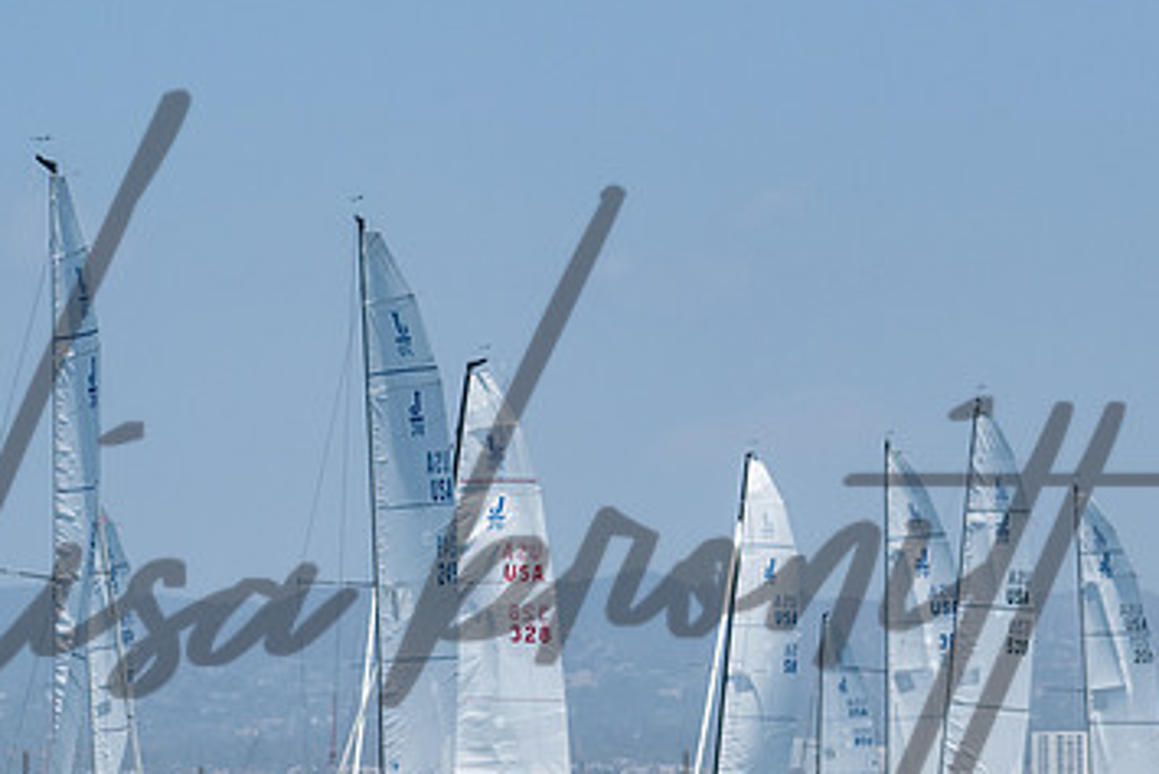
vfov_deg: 5.4
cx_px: 689
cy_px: 558
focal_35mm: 255
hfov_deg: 8.1
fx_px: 8213
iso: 400
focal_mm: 98
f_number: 8
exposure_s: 1/1600
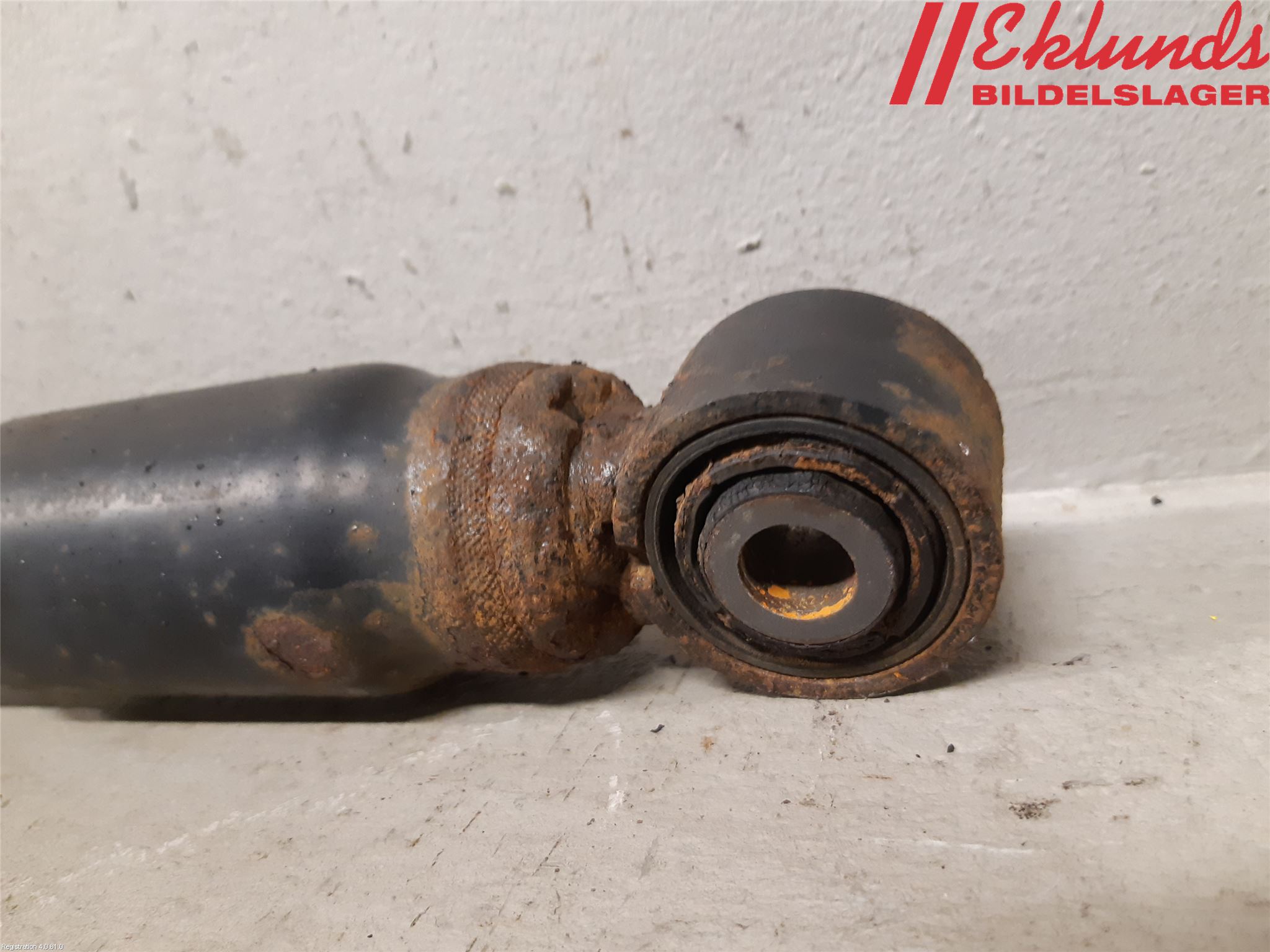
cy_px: 476
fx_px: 954
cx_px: 635
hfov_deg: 67.3
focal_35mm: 26
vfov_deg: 53.1
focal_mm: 3.93
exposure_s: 1/33
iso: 250
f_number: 1.7
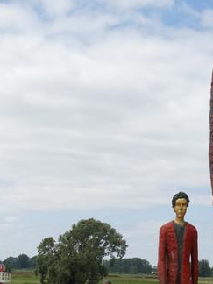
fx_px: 714
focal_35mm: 87
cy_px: 212
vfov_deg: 22.3
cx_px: 188
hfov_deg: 16.8
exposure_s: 1/800
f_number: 4
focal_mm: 8.4
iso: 80
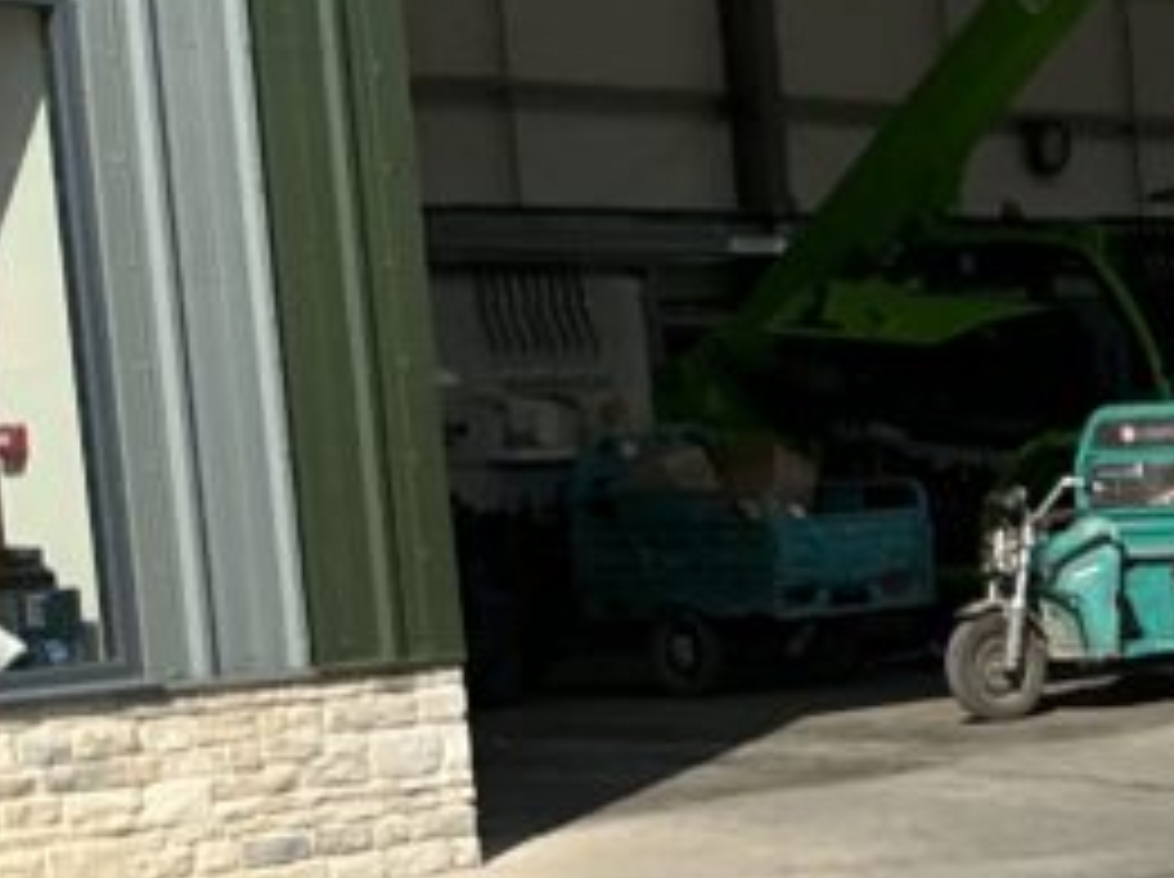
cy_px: 878
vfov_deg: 13.2
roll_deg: +3.6
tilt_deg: -10.3
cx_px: 1961
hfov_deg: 15.8
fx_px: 3726
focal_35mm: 110
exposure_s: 1/1912
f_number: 1.8
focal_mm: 3
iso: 25
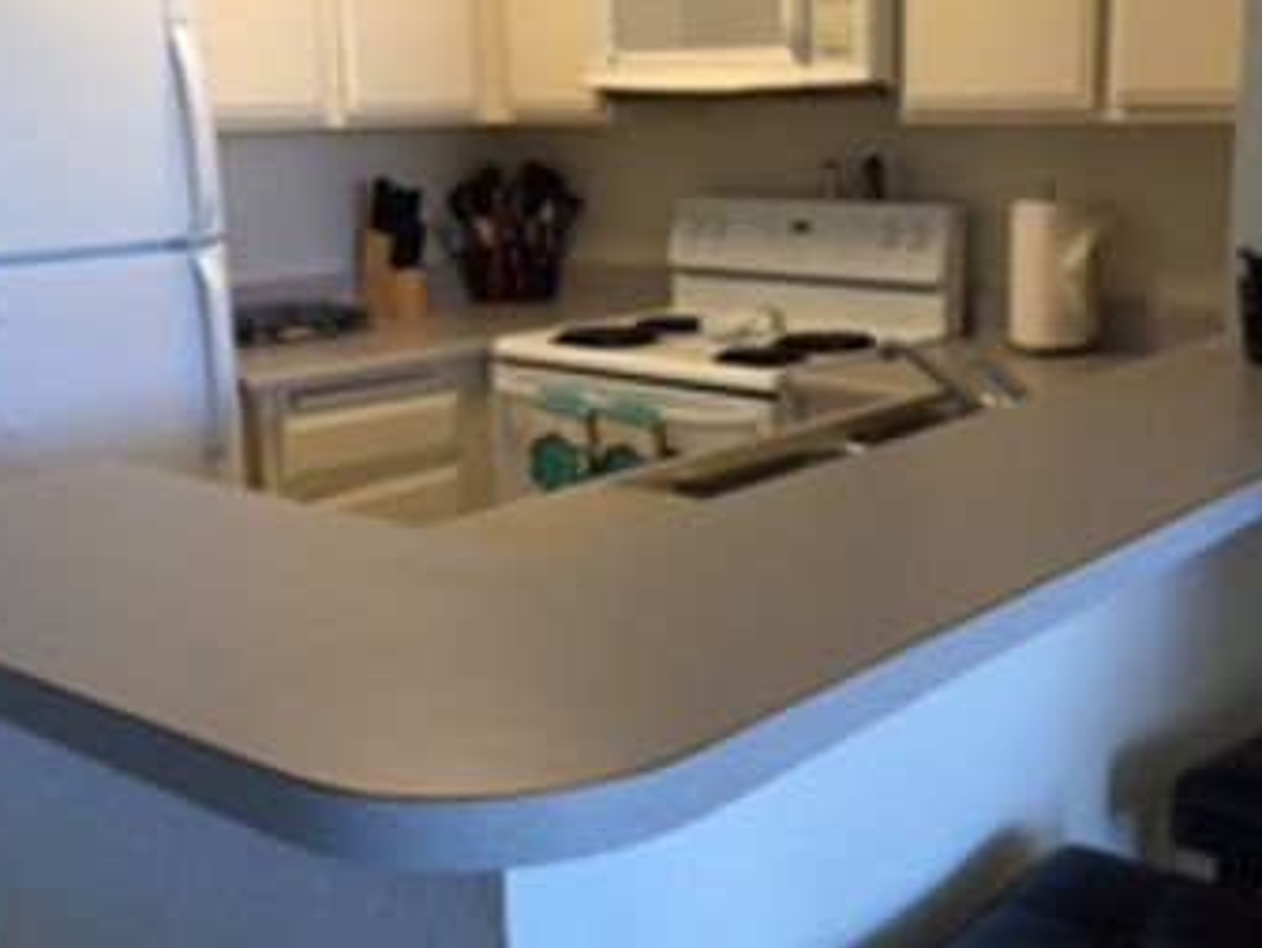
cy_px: 392
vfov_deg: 33.5
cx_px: 764
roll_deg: -0.5
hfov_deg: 43.6
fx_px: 1568
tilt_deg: -13.2
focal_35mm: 43
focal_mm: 4.15
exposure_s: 1/30
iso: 64
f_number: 2.2
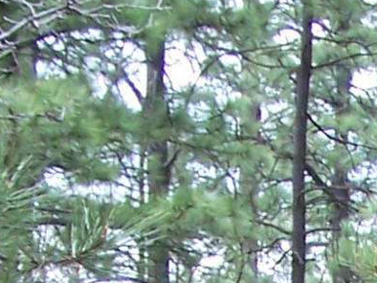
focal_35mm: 289
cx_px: 520
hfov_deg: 6.8
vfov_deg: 5.0
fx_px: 3149
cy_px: 688
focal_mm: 6.3
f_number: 2.8
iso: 64
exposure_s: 1/100
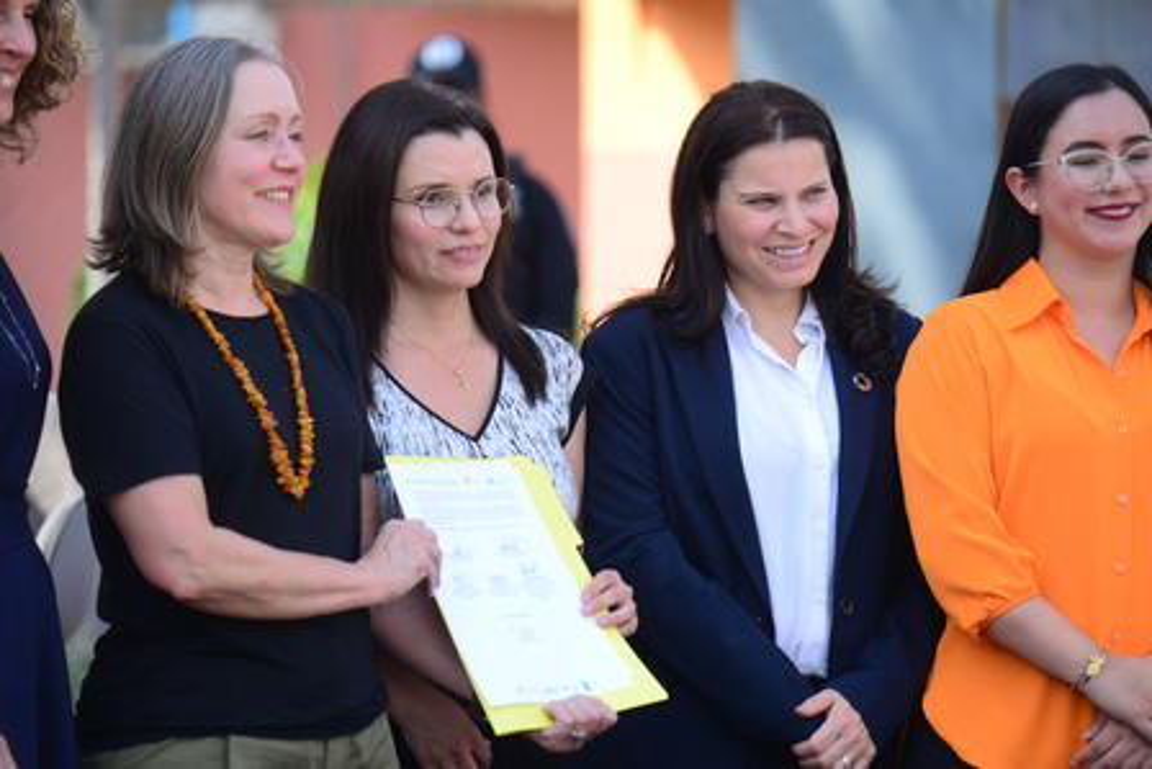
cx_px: 576
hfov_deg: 7.9
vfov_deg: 5.3
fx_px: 8322
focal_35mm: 260
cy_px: 384
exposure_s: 1/500
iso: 400
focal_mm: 260
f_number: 5.6
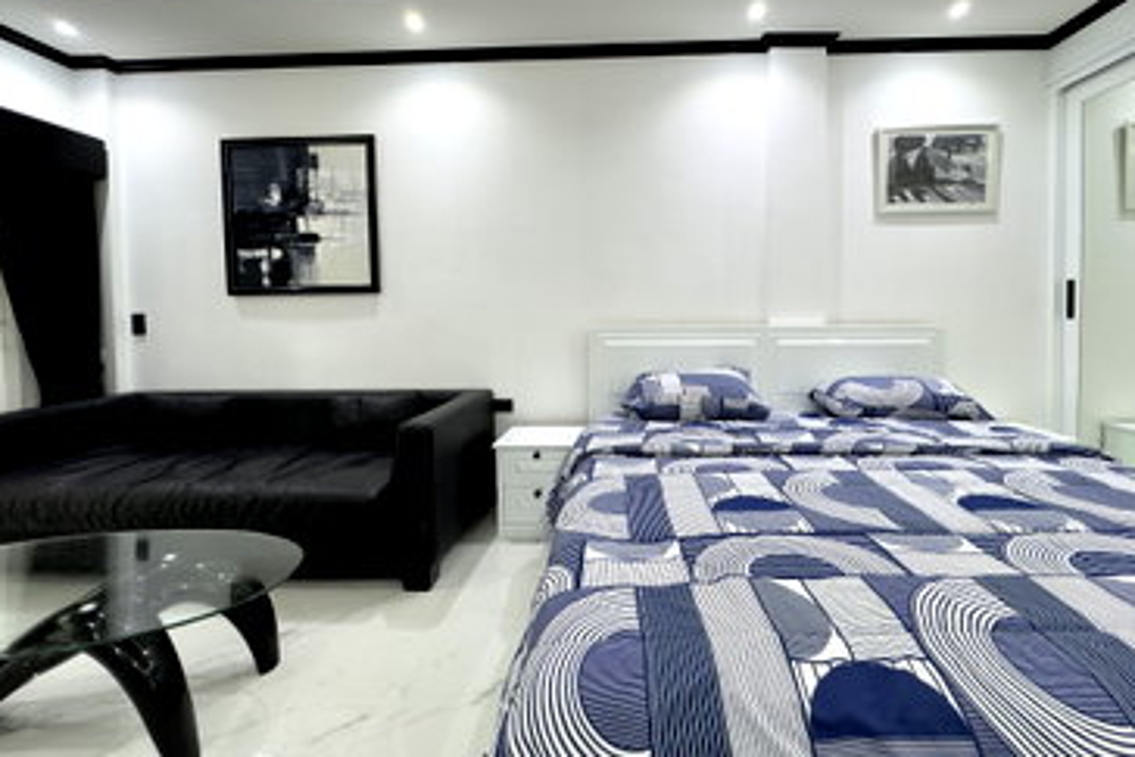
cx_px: 611
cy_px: 327
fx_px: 505
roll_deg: +0.6
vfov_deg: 73.4
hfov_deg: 96.5
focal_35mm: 16
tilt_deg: -0.9
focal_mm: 2.22
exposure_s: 1/50
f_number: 2.2
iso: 200
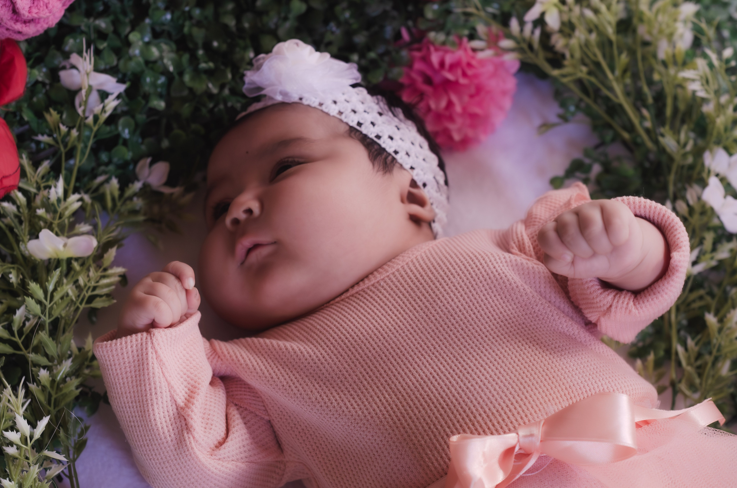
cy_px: 244
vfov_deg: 18.1
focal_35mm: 75
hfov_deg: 27.0
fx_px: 1532
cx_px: 368
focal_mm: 50
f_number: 4
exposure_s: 1/320
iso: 1000
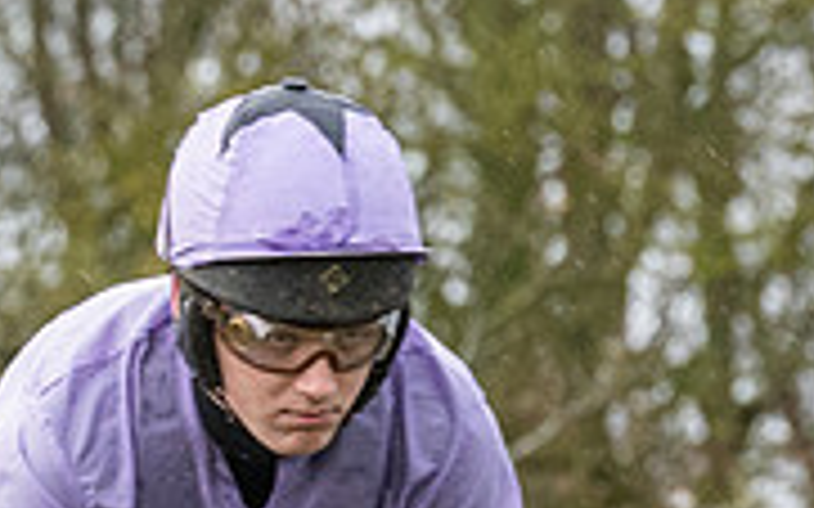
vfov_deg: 1.3
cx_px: 328
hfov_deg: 2.0
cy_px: 1124
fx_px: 23220
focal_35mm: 1047
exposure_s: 1/500
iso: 800
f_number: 5
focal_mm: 125
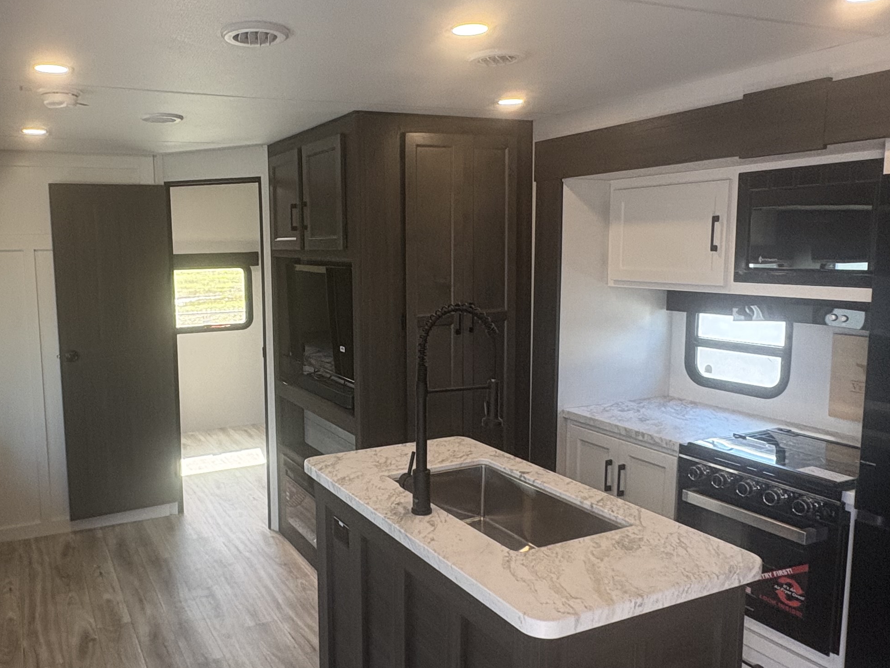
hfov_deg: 60.8
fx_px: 746
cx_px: 332
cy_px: 334
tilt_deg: -7.3
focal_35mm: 29
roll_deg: +0.9
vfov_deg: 48.2
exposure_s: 1/60
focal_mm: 2.22
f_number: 2.2
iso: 320
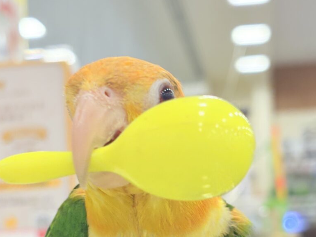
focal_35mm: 81
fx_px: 740
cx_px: 142
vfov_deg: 18.1
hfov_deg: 24.1
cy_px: 182
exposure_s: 1/100
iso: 80
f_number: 1.6
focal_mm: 5.96
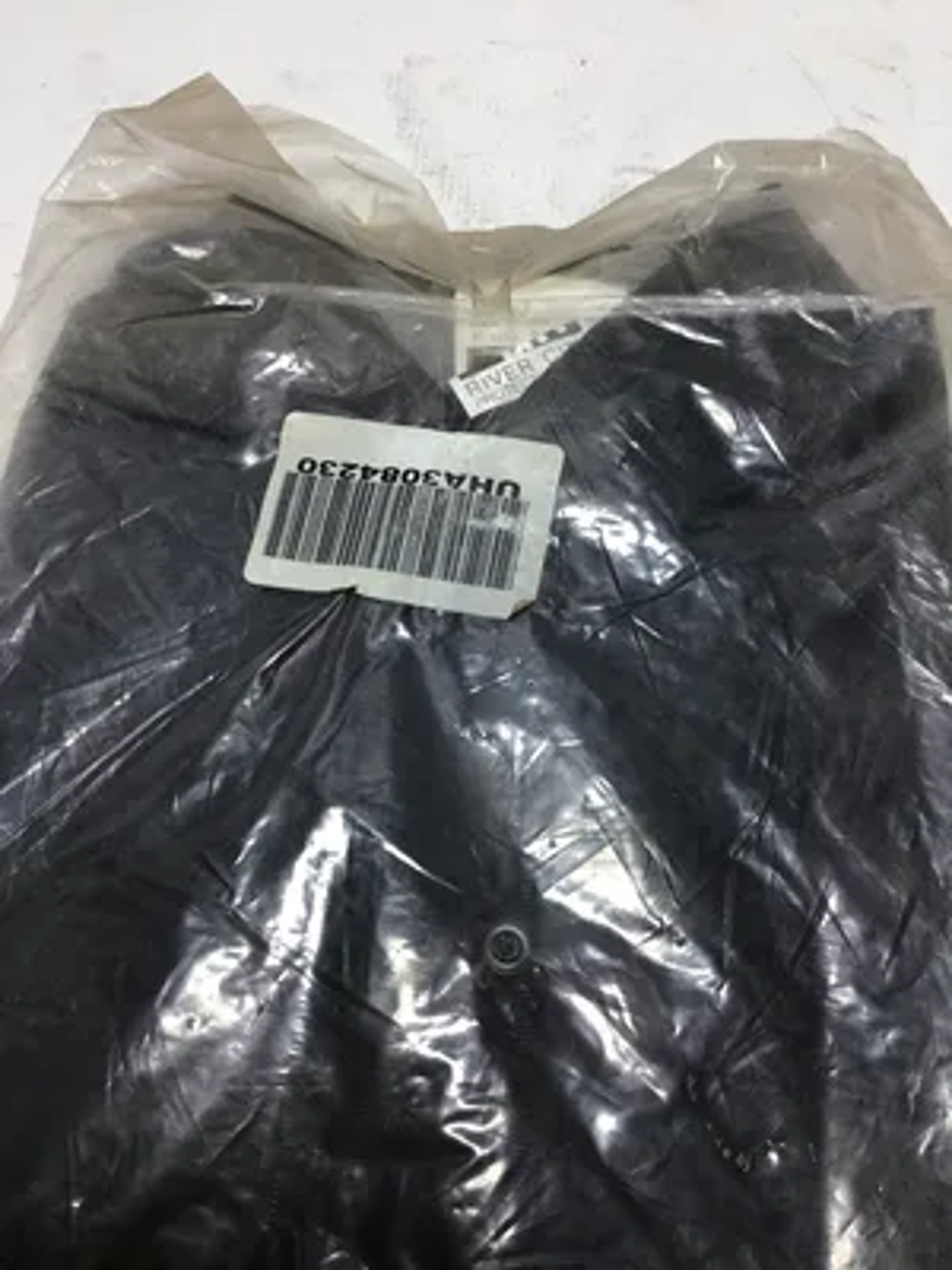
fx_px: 1137
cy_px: 635
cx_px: 476
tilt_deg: -63.2
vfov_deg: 58.4
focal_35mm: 31
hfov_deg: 45.4
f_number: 2.4
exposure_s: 1/120
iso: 25
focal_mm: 3.3
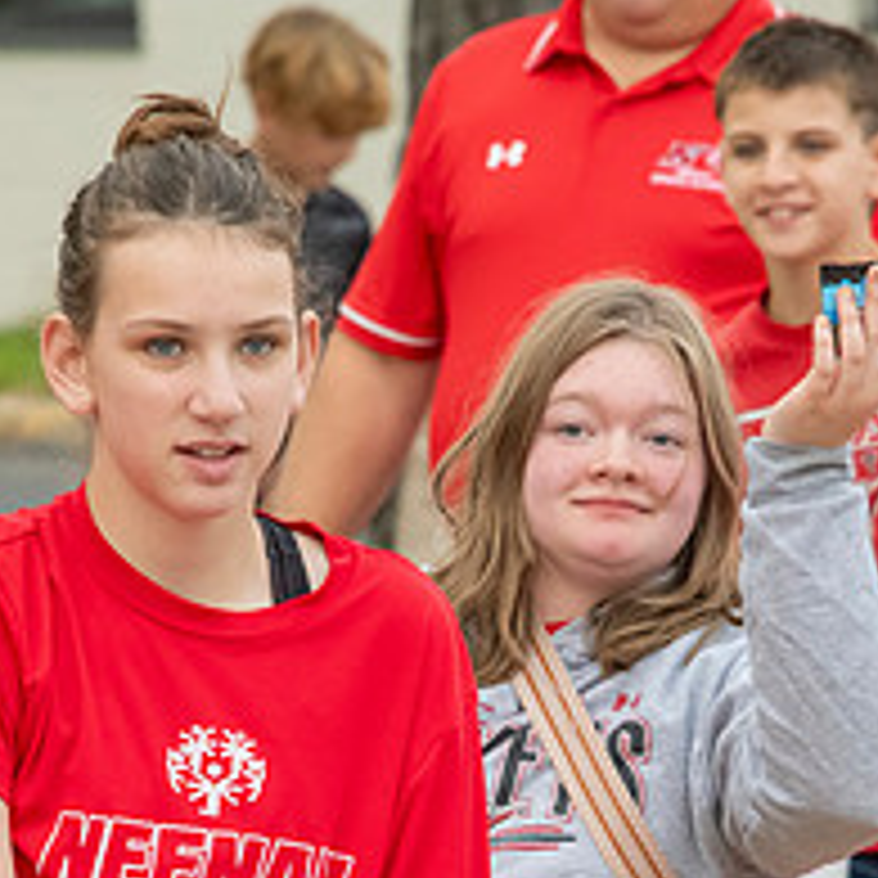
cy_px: 853
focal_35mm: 759
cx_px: 531
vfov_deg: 2.3
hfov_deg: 2.3
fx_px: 21780
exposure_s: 1/320
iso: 3200
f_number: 11
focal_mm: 300
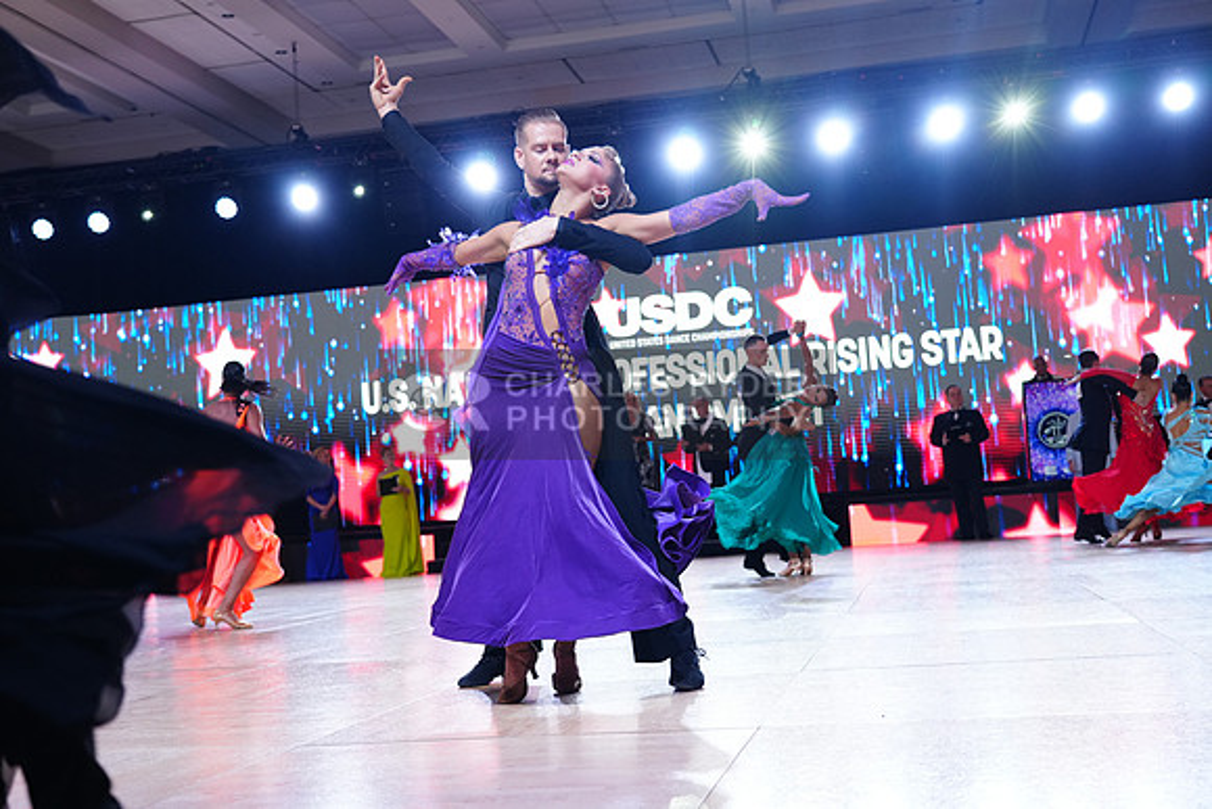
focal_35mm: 42
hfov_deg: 46.4
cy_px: 404
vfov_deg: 31.9
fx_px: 1414
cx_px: 606
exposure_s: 1/500
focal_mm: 42
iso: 1250
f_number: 4
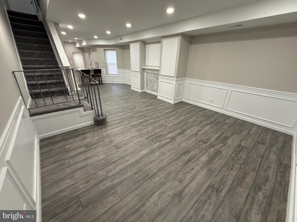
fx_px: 120
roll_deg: -0.5
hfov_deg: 102.1
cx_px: 148
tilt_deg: -22.7
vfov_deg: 85.7
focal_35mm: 14
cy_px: 111
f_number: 2.2
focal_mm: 2.22
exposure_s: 1/120
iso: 320
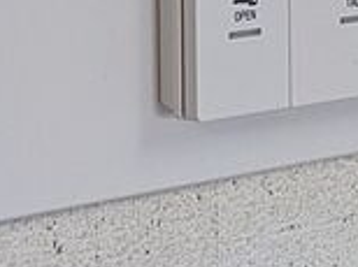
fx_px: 2189
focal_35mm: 212
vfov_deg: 6.8
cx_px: 349
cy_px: -232
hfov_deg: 9.3
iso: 183
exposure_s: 1/120
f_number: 1.89
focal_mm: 5.43
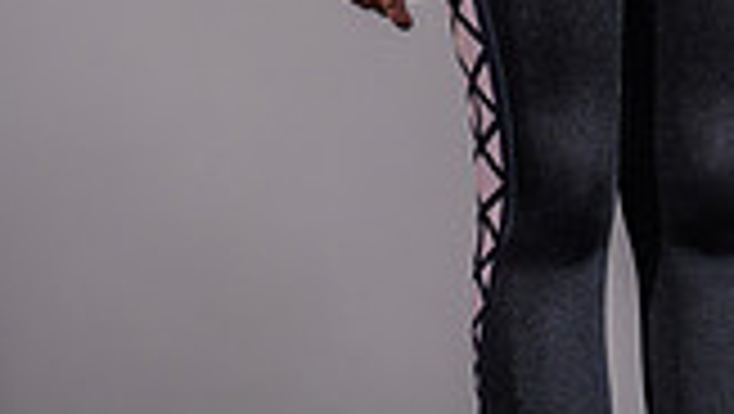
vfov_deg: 5.8
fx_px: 3935
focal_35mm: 202
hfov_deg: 10.6
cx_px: 653
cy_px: -576
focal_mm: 70
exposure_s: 1/500
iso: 400
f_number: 3.2
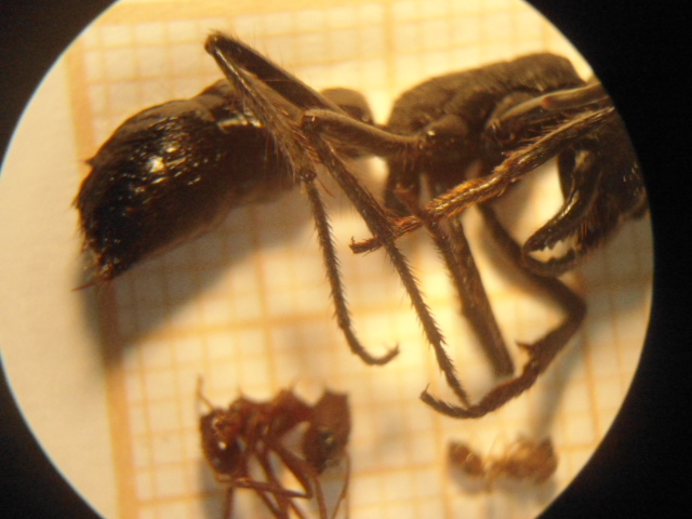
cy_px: 260
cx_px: 346
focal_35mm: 37
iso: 800
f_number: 3.2
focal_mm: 6.7
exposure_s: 1/60
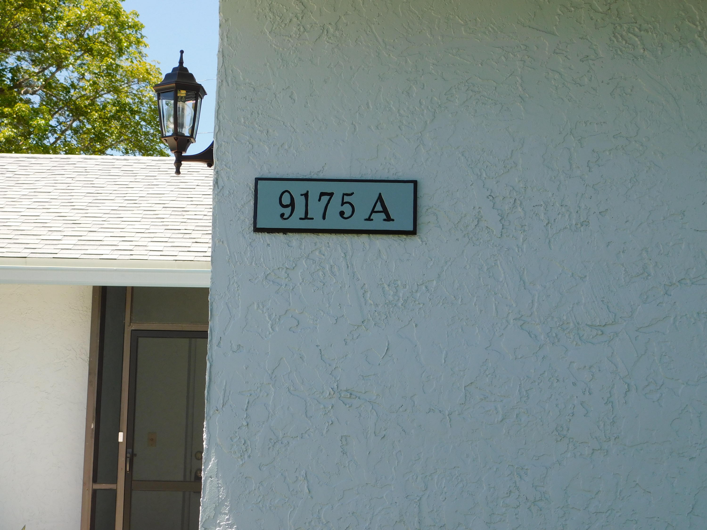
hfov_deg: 29.4
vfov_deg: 22.3
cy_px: 265
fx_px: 1348
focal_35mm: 66
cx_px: 354
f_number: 4.2
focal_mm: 11.7
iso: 125
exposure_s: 1/500
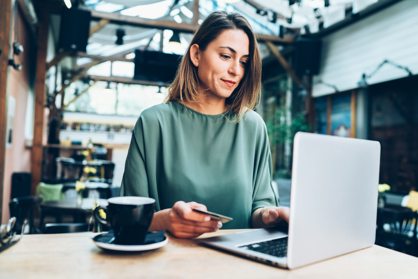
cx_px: 209
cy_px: 140
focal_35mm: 35
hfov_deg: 54.4
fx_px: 406
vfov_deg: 37.9
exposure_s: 1/160
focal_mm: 35
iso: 640
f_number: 2.2
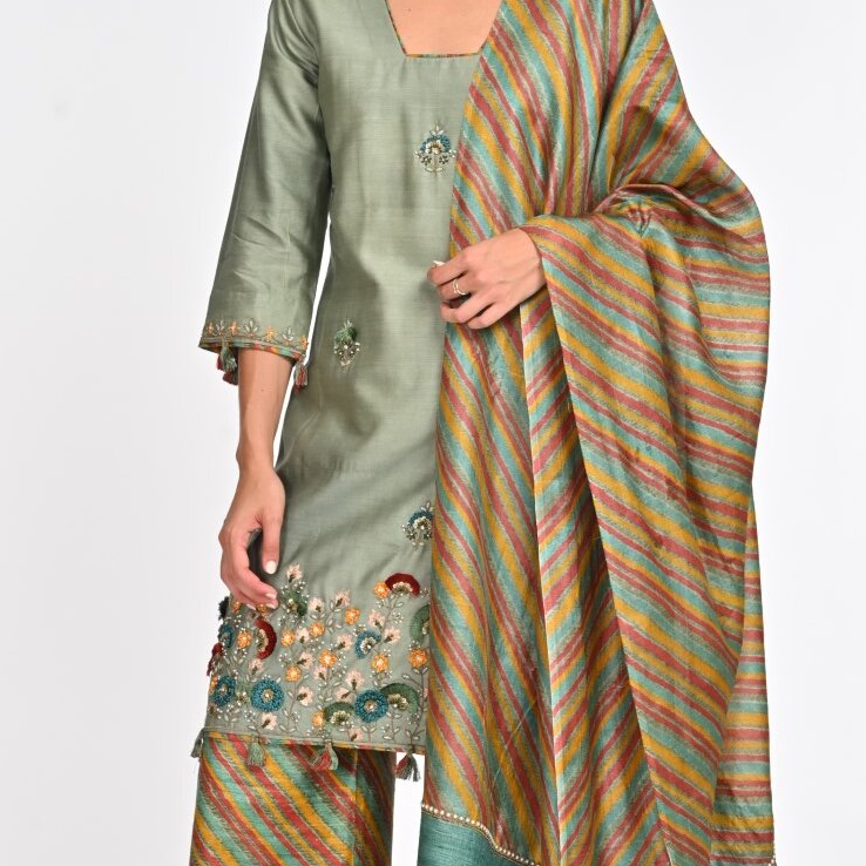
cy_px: 500
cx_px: 407
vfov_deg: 17.6
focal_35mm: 99
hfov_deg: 17.6
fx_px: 2802
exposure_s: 1/160
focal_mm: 53
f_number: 8
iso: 320
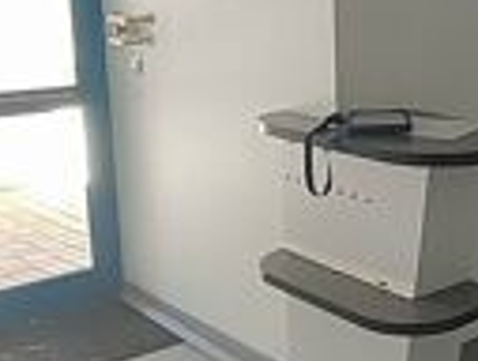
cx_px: 482
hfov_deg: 35.1
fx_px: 679
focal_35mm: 49
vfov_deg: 29.8
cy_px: 147
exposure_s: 1/33
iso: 203
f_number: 2.2
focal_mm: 1.66
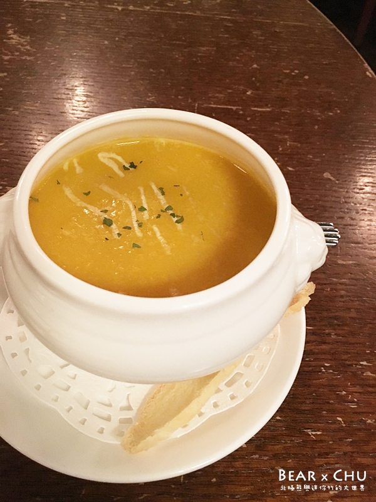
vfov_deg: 61.7
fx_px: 420
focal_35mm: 29
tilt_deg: -52.9
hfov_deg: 48.2
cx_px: 188
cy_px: 251
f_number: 2.2
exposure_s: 1/15
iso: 400
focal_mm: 4.15
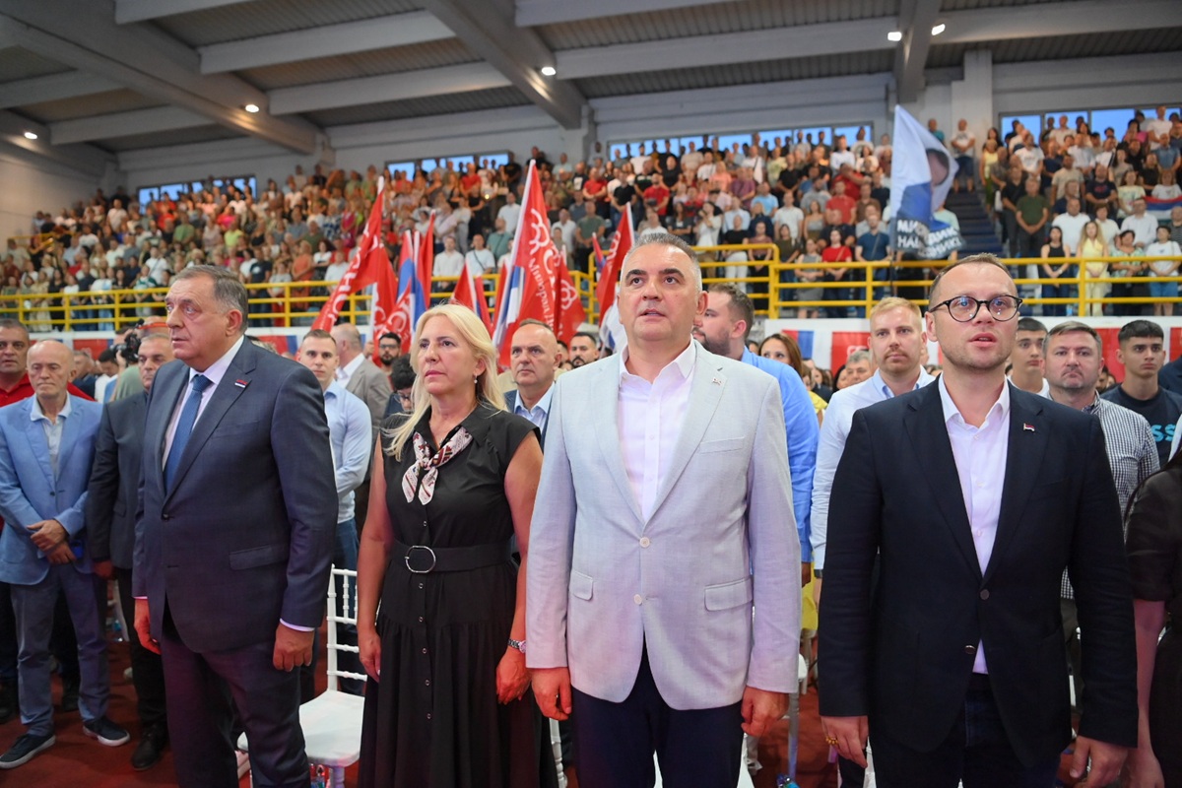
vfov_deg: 53.1
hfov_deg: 73.7
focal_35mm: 24
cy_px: 394
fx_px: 788
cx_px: 591
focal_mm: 24
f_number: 2.8
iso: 4000
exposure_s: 1/400
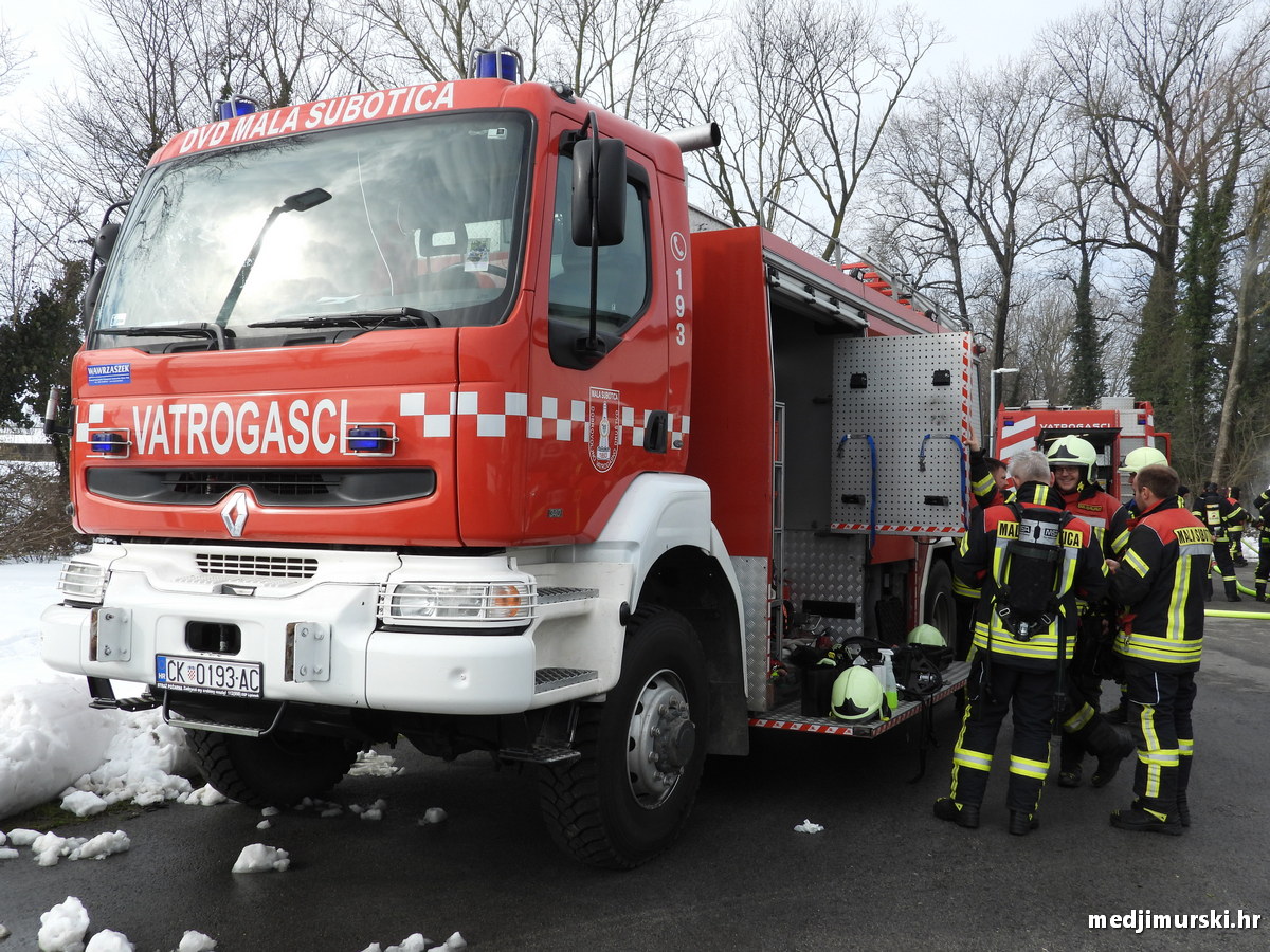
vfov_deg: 44.2
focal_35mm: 32
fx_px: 1174
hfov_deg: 56.8
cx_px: 635
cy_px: 476
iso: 100
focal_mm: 5.8
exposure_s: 1/1250
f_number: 3.2
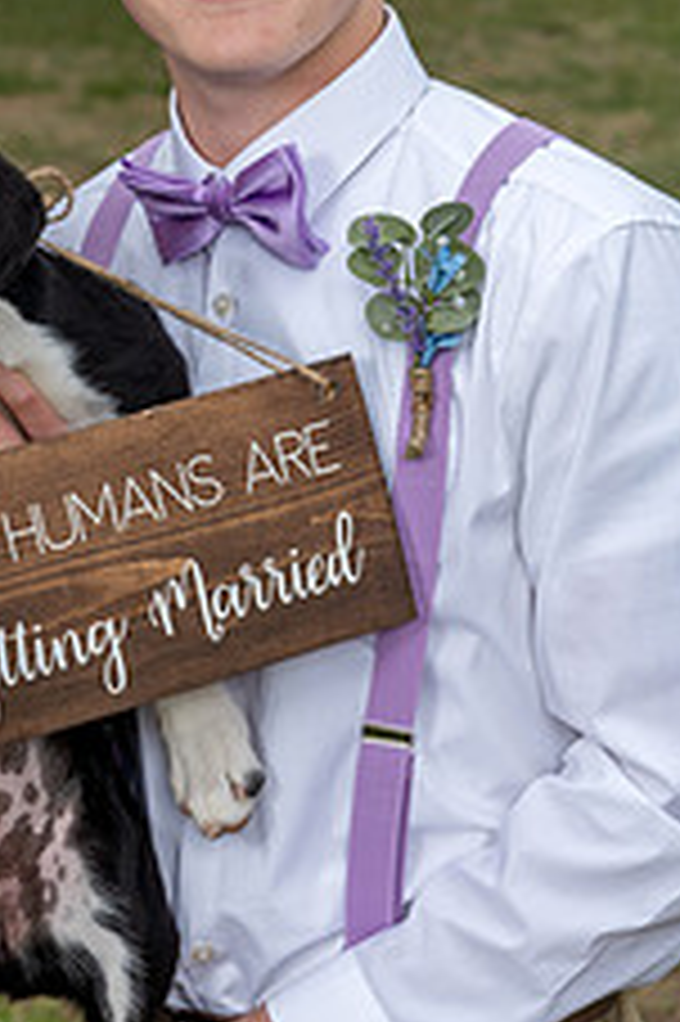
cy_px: 315
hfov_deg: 11.4
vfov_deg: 17.2
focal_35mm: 119
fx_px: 3377
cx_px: 23
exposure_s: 1/125
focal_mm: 60
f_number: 6.3
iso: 100
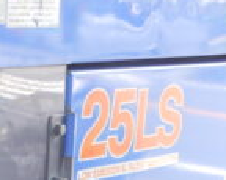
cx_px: -27
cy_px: 402
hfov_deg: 13.0
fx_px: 976
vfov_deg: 9.6
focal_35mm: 146
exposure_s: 1/40
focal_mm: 5
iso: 80
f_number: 3.7
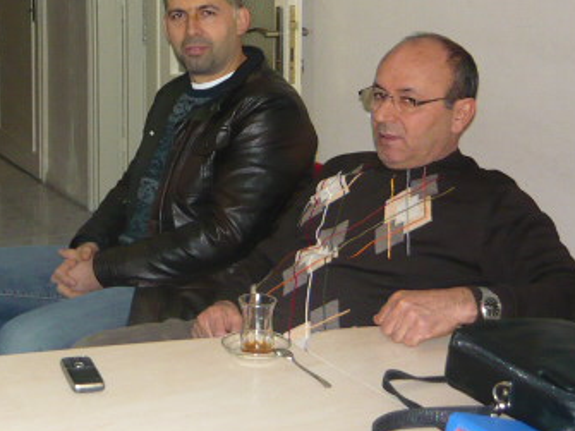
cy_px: 69
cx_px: 76
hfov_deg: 29.7
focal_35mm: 63
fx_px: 1046
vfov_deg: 22.9
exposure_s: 1/30
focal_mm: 5.5
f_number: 2.8
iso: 250
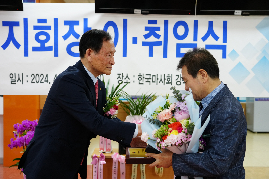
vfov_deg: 27.0
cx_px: 134
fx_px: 374
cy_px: 90
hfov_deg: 39.6
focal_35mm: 50
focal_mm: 50
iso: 1250
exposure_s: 1/160
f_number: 4
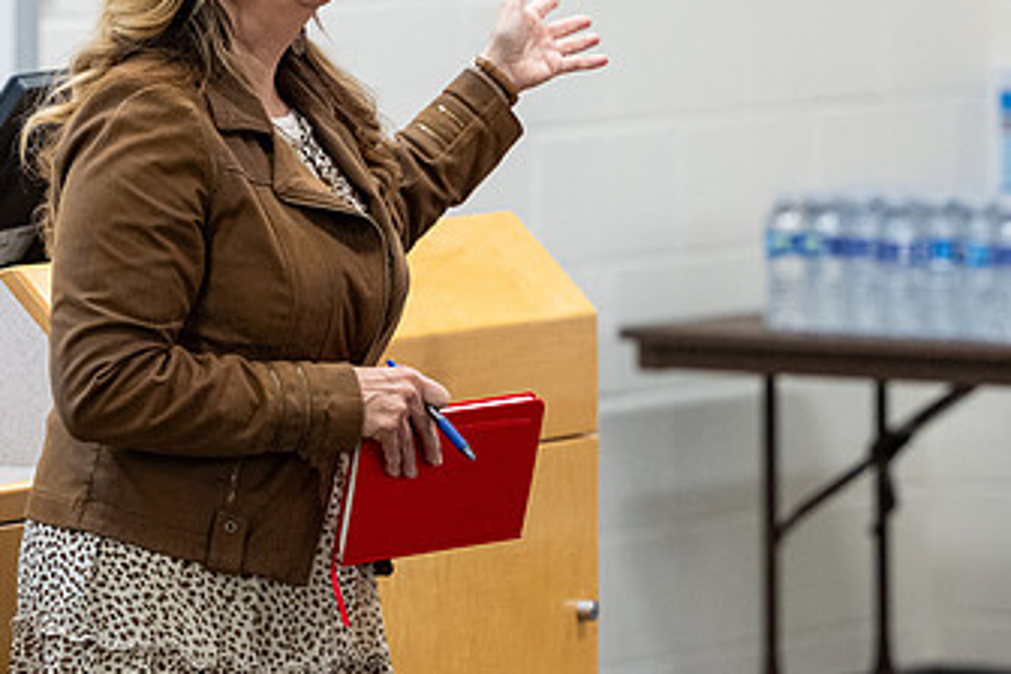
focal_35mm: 348
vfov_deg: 3.9
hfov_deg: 5.9
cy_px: 41
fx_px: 9772
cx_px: 435
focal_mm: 135
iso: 1250
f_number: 3.2
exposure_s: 1/200
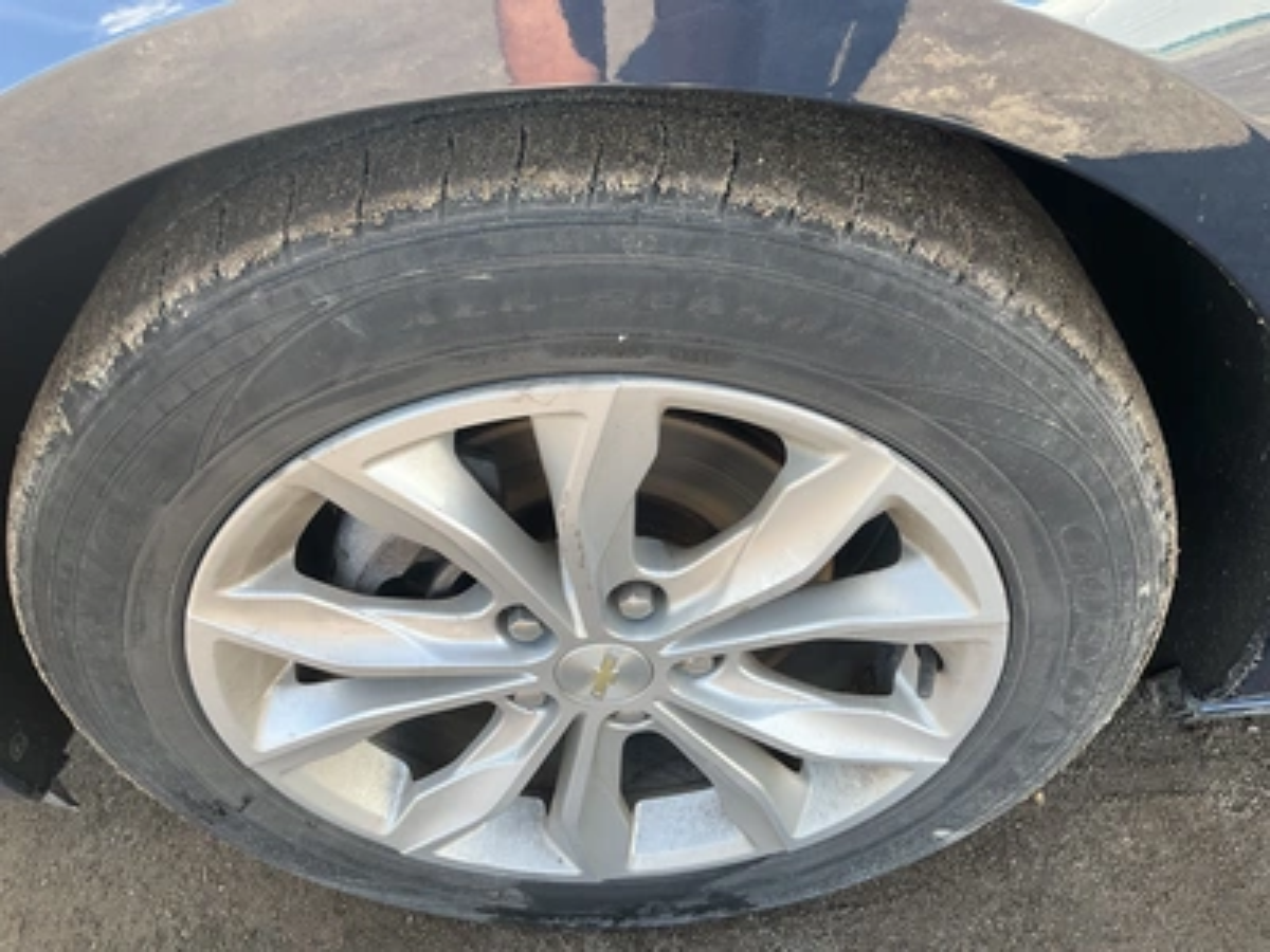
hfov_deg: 61.7
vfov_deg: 48.2
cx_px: 635
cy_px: 476
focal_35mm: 29
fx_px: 1064
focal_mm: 3
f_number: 1.8
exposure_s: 1/122
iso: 20
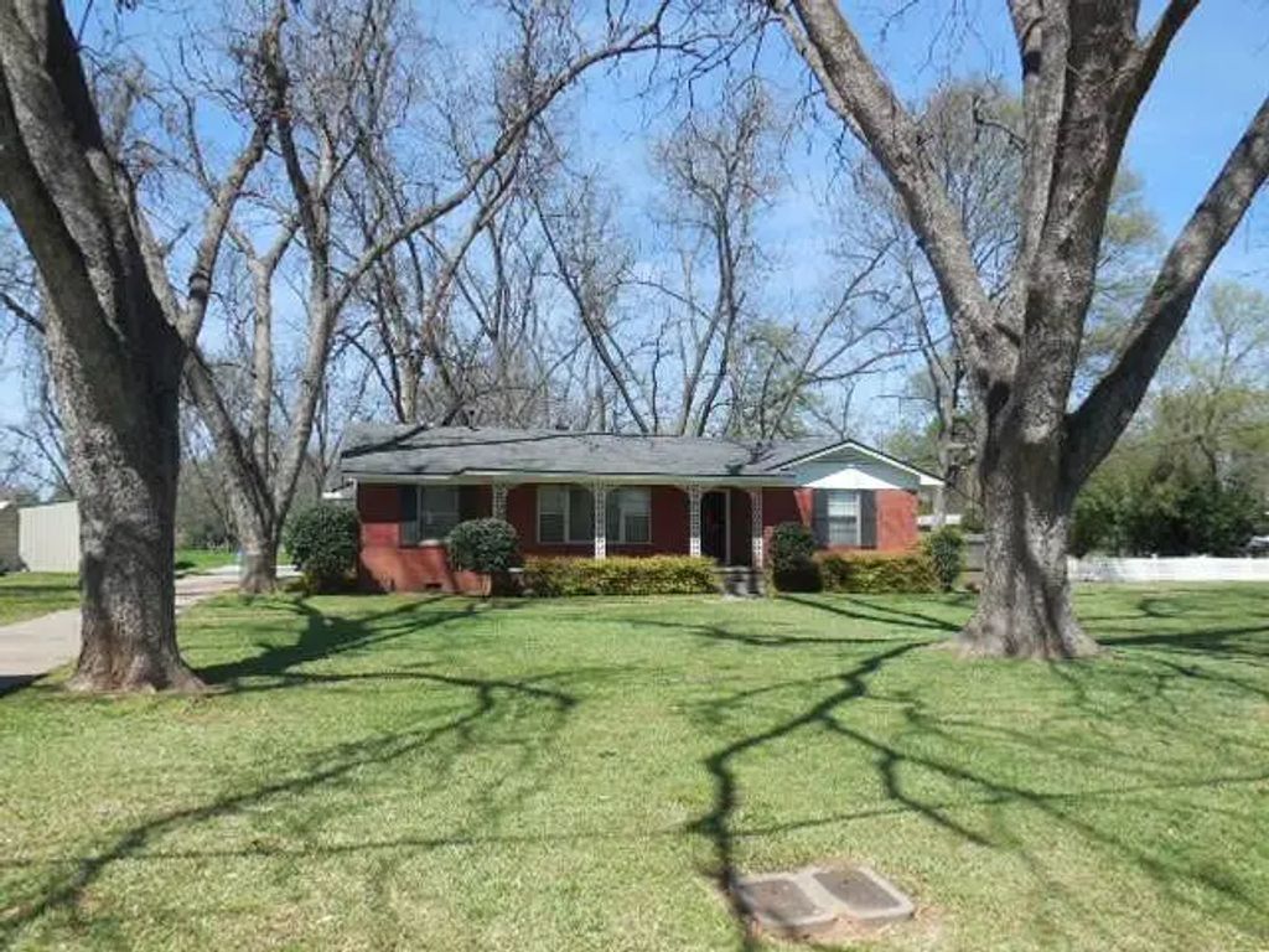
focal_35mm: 25
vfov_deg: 54.9
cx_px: 634
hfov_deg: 69.4
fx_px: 916
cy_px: 476
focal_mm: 4.5
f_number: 3.1
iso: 125
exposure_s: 1/1250
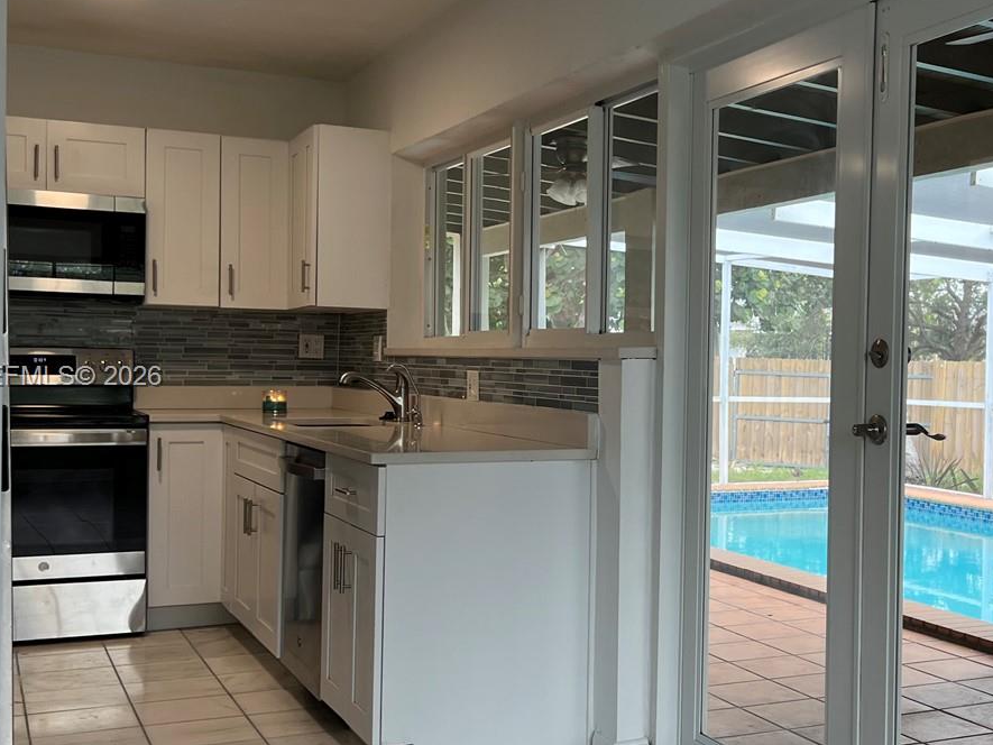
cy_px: 378
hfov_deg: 39.6
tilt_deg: -1.2
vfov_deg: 30.9
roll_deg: -1.1
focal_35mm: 47
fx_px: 1348
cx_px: 710
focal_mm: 5.7
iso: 64
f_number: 1.5
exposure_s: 1/120
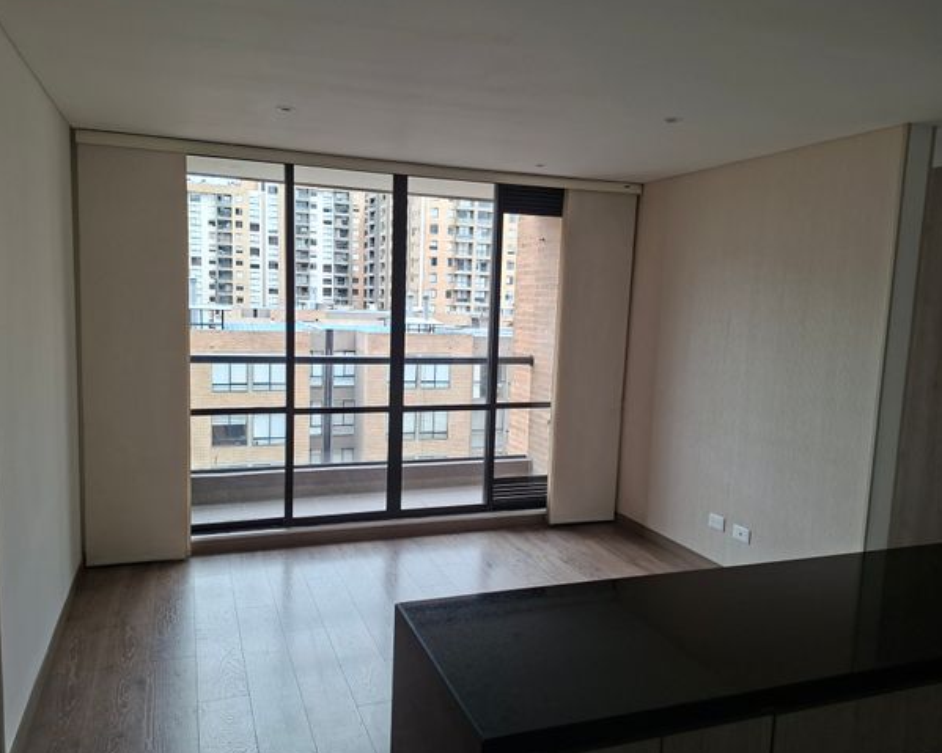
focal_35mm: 25
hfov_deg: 68.0
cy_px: 376
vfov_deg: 56.8
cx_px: 443
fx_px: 697
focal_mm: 5.54
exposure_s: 1/265
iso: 50
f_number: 1.8
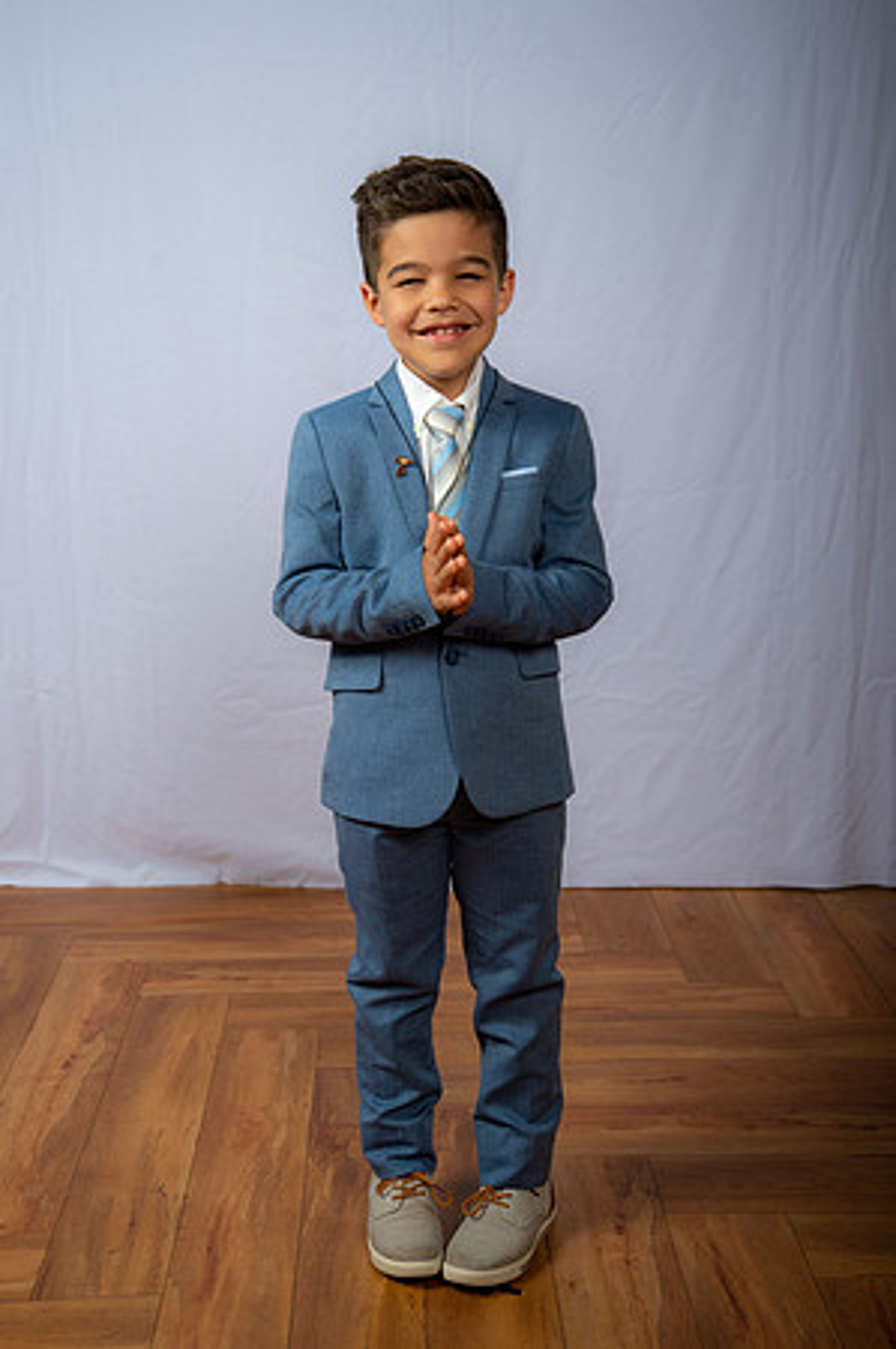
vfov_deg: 38.2
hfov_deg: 25.9
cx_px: 448
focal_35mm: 52
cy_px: 674
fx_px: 1946
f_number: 6.3
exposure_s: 1/200
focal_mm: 52
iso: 250
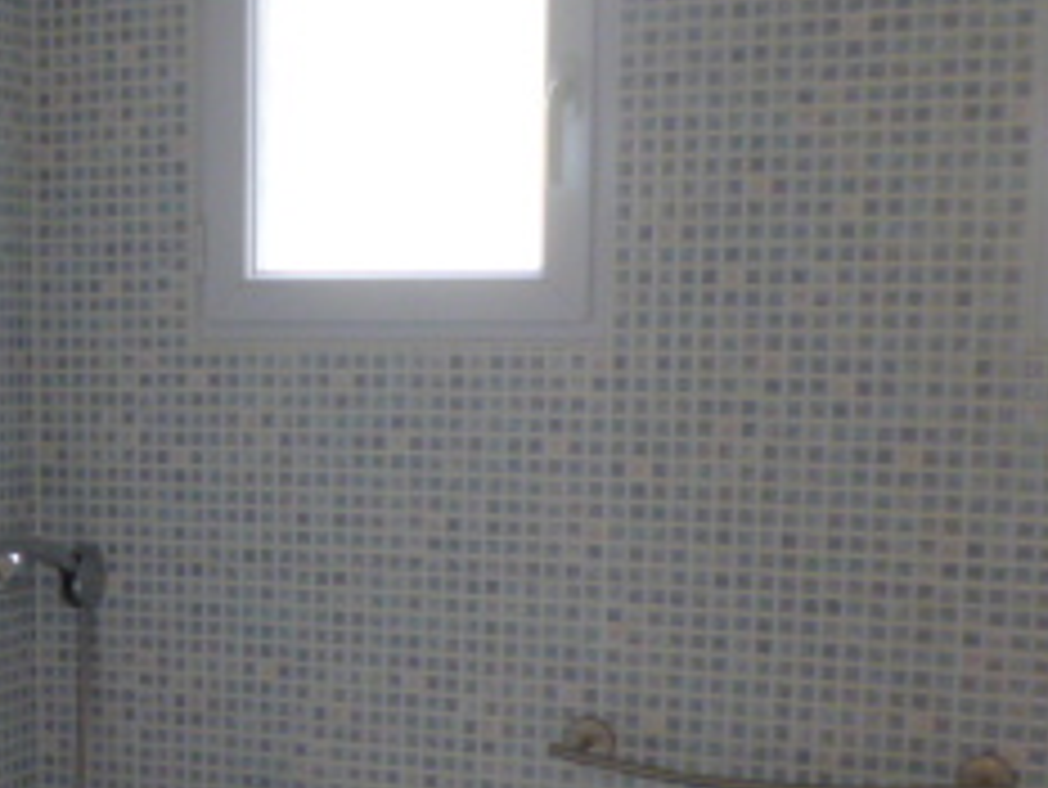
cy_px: 585
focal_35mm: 66
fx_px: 1999
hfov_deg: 28.2
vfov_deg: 22.1
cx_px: 90
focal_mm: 4.3
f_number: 2.5
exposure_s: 1/60
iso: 200
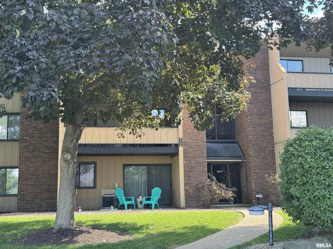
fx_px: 462
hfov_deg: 39.7
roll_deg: +1.1
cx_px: 166
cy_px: 124
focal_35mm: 48
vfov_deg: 30.3
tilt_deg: +9.7
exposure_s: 1/167
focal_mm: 6.76
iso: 50
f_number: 1.78
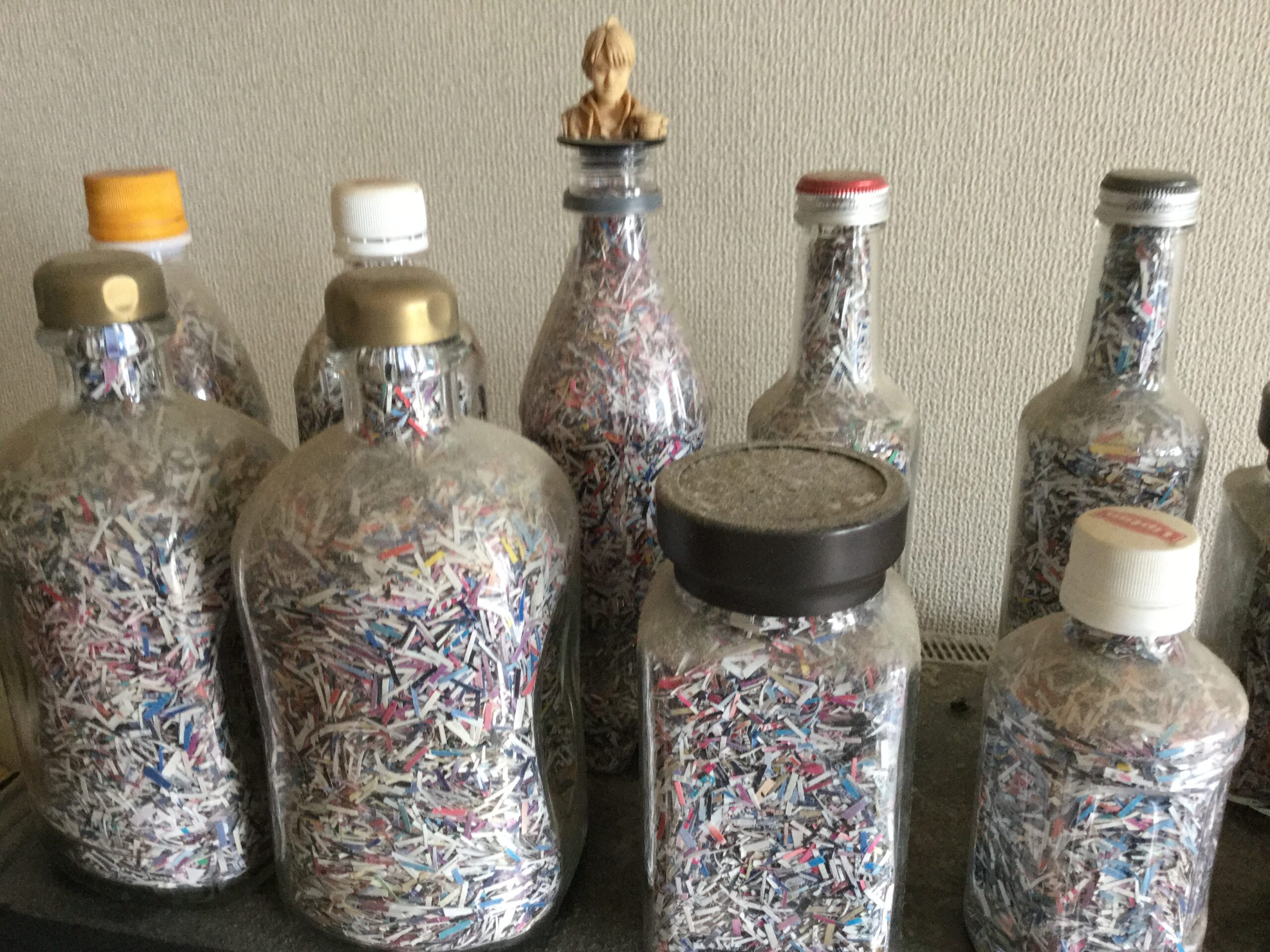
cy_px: 476
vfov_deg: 45.4
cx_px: 635
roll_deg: -2.7
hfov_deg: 58.4
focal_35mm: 31
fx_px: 1137
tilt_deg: -20.7
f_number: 2.4
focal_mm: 3.3
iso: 200
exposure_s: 1/30
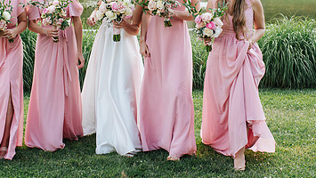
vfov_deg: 14.8
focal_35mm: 81
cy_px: 16
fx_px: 679
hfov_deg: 26.2
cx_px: 138
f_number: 3.2
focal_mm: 35
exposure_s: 1/640
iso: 180
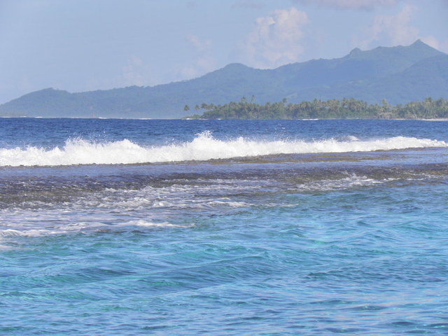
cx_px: 224
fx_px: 3067
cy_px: 168
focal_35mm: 237
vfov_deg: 6.3
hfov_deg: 8.4
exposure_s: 1/400
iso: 64
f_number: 5.6
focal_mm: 42.26
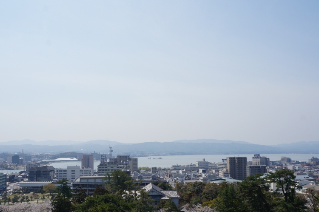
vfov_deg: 36.5
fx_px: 319
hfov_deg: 53.2
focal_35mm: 36
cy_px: 135
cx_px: 162
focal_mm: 18
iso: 200
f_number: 13
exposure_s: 1/400
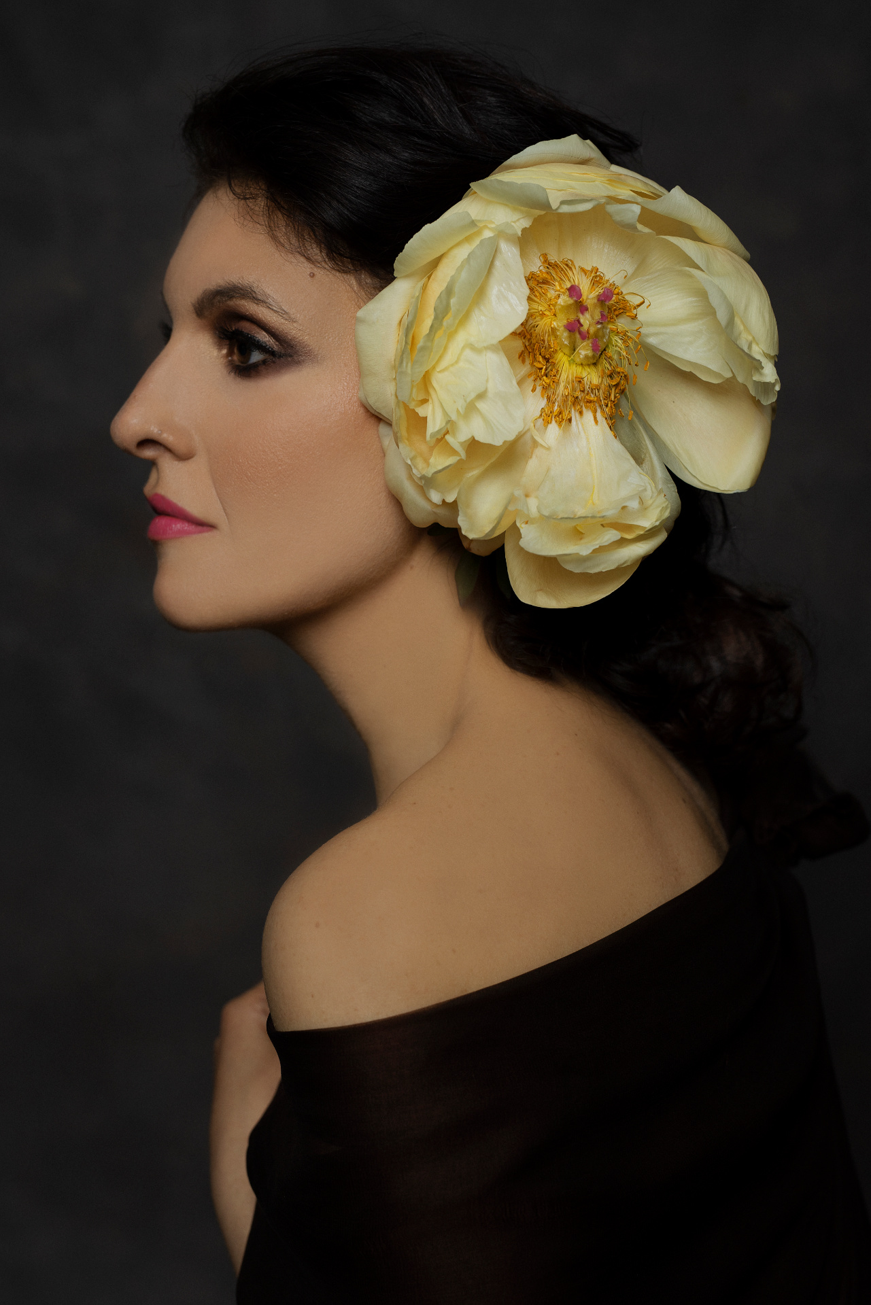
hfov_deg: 27.0
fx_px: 1813
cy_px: 652
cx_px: 436
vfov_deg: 39.6
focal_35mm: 50
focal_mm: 50
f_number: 5.6
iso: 100
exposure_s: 1/200
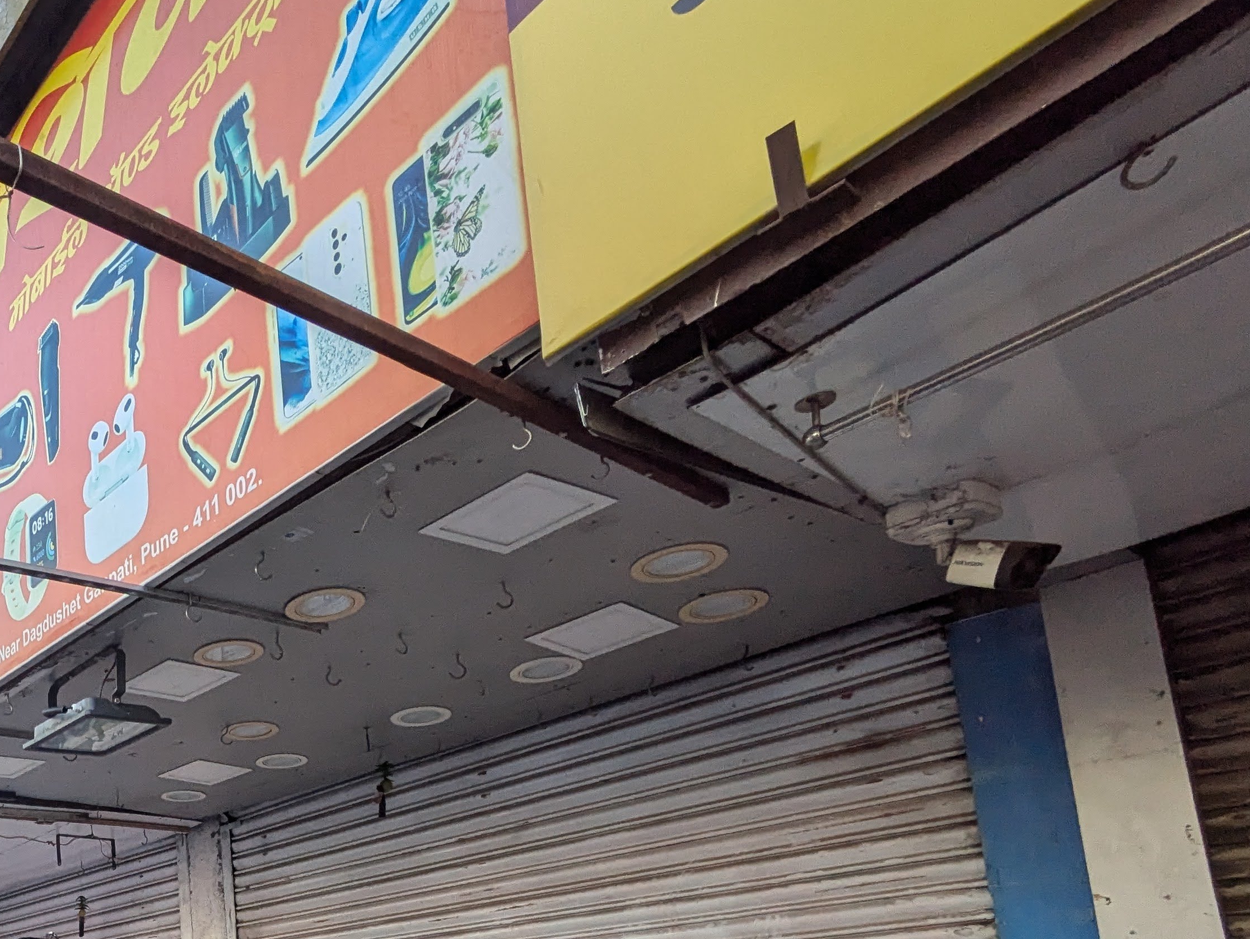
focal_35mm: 29
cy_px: 899
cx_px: 71
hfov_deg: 52.3
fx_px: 1048
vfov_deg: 42.8
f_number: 2.2
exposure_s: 1/770
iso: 41
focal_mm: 1.83
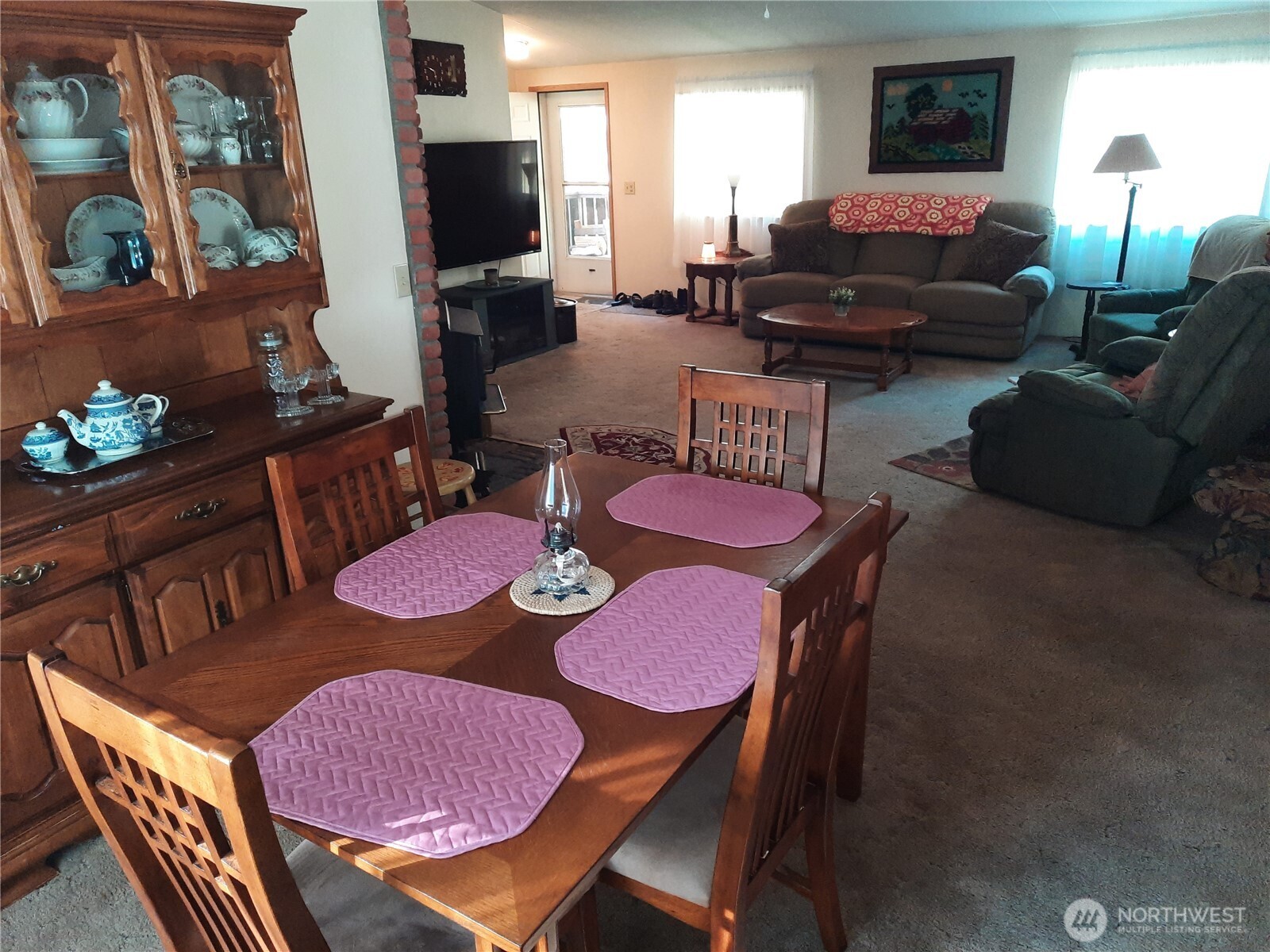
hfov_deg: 69.4
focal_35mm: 25
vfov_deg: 54.9
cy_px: 476
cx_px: 635
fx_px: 917
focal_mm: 4.6
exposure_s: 1/30
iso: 250
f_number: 2
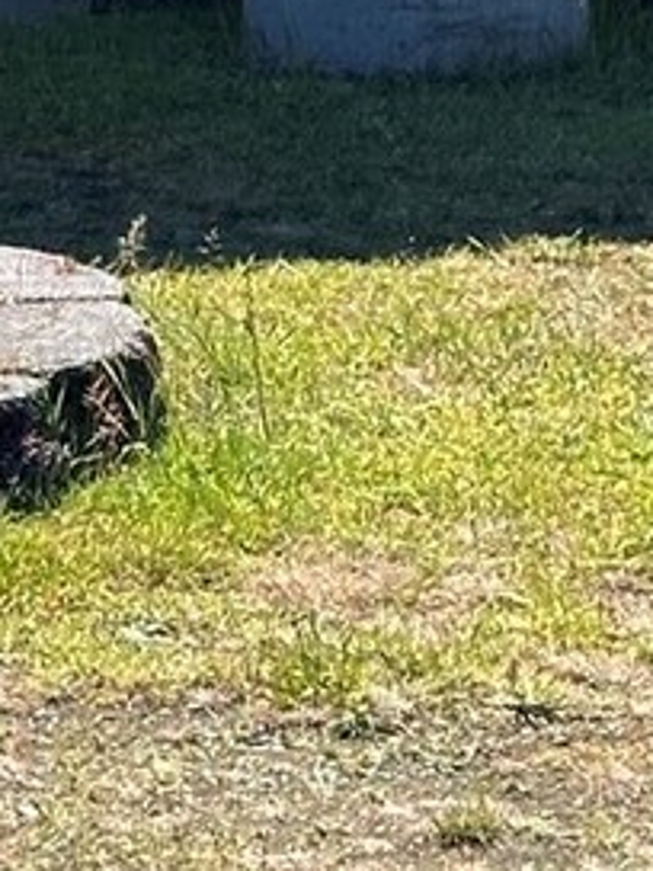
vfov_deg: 7.5
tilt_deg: +0.9
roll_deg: +1.0
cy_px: -762
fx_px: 6389
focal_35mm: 254
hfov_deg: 5.7
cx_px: -707
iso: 64
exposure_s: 1/1590
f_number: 1.78
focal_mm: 6.86
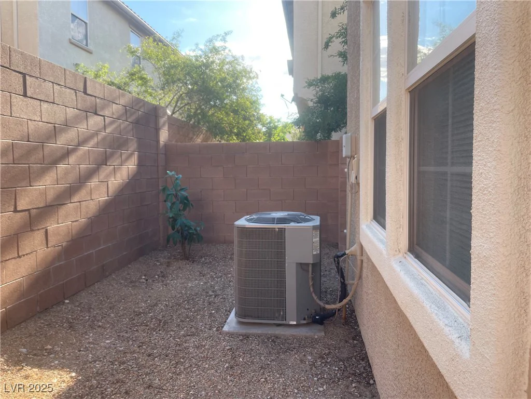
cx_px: 266
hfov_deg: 67.3
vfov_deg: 53.1
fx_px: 399
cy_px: 200
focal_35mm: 26
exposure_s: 1/550
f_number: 1.6
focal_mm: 4.2
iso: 50
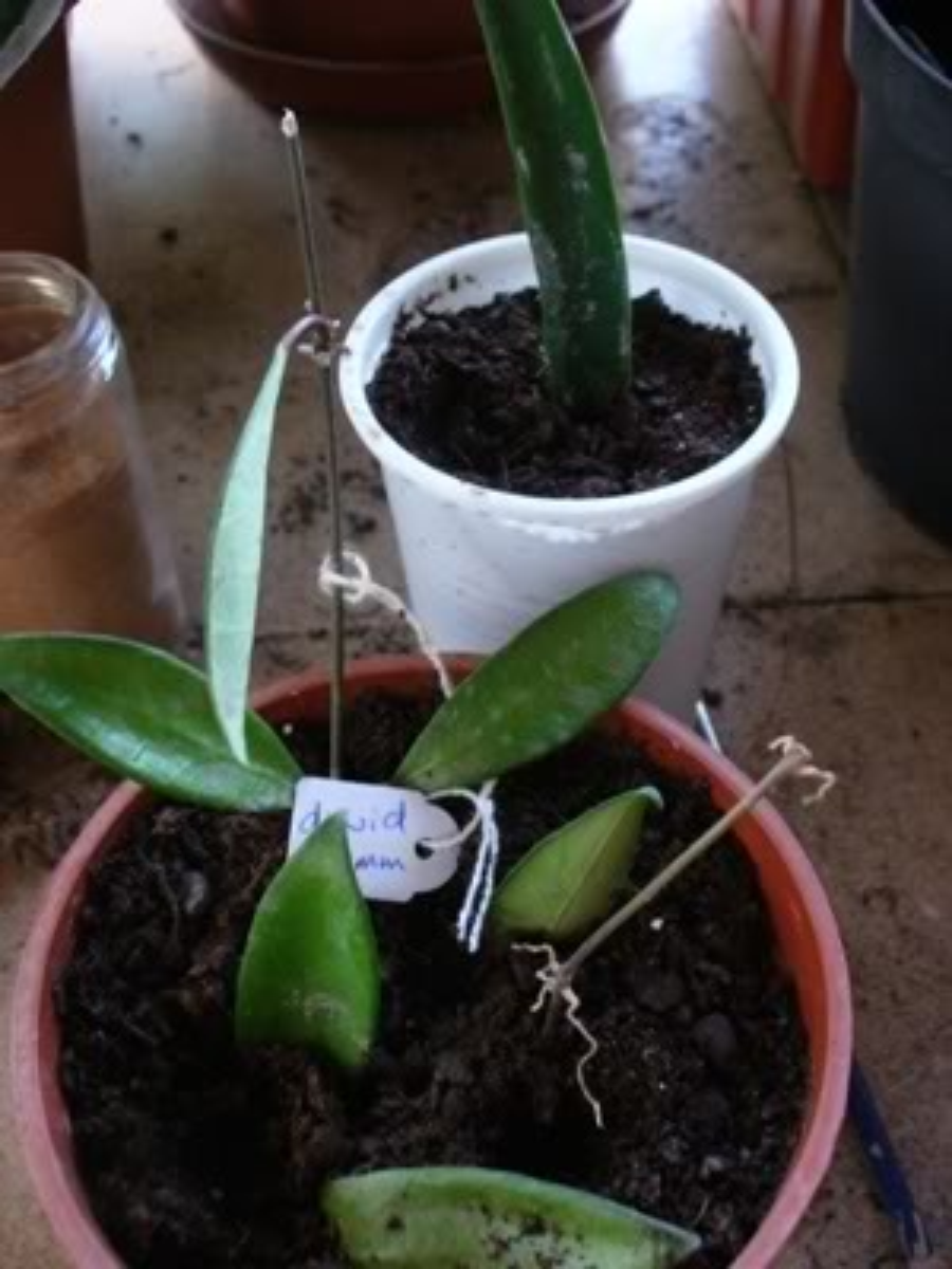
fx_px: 1357
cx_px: 476
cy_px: 634
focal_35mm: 37
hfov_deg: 38.7
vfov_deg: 50.1
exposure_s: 1/13
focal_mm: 6.1
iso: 200
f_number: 2.8
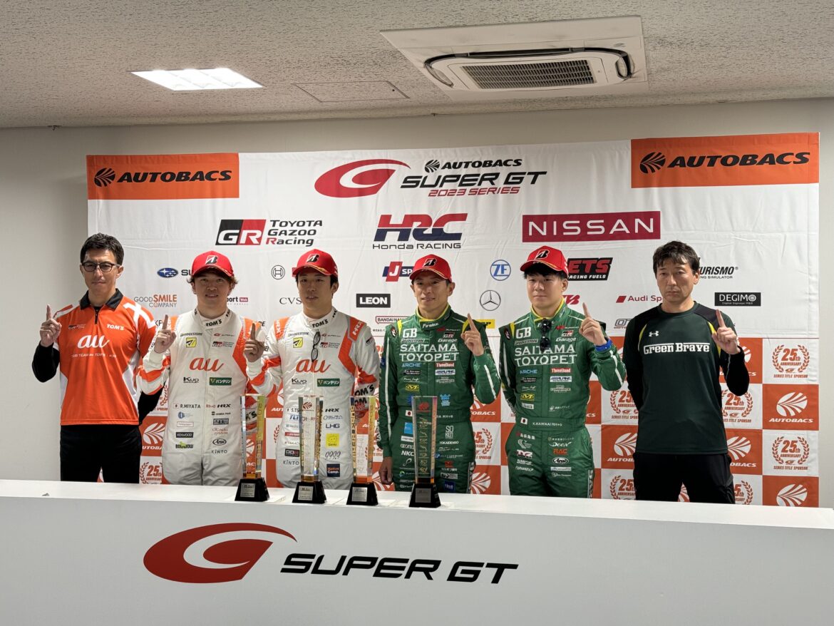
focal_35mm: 48
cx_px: 417
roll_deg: +0.4
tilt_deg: -1.7
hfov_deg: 39.6
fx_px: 1157
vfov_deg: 30.3
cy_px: 313
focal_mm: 6.86
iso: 50
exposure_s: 1/50
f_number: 1.78
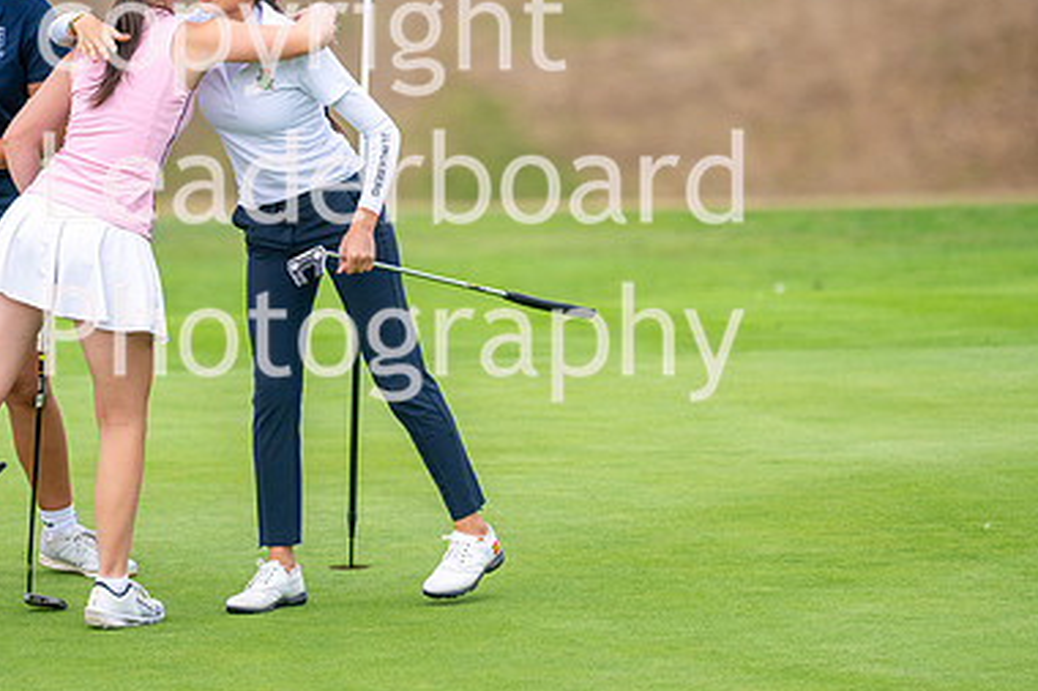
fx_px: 13199
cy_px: 203
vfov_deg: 3.0
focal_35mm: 458
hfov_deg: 4.5
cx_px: 396
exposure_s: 1/2000
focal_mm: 300
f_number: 4
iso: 400
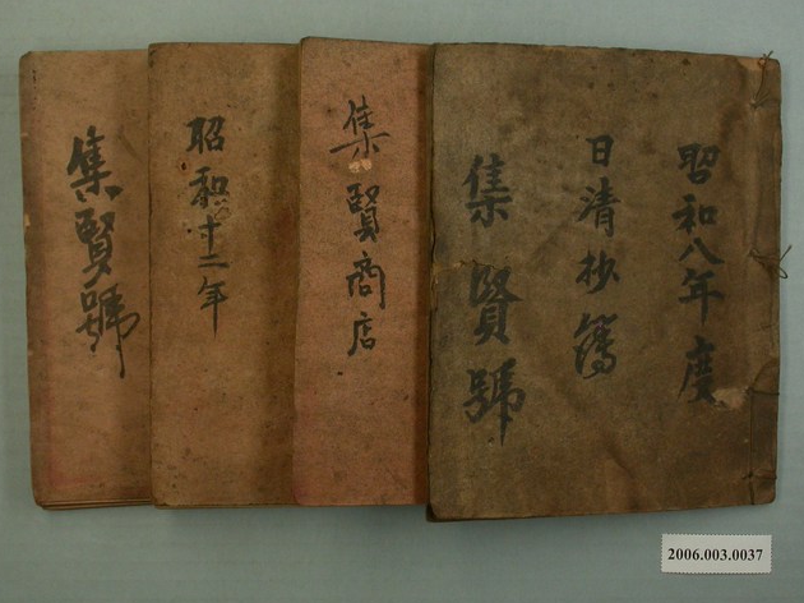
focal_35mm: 62
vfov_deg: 23.6
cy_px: 304
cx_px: 402
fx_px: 1439
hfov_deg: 31.2
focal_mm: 12.7
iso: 100
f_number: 4
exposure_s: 1/30
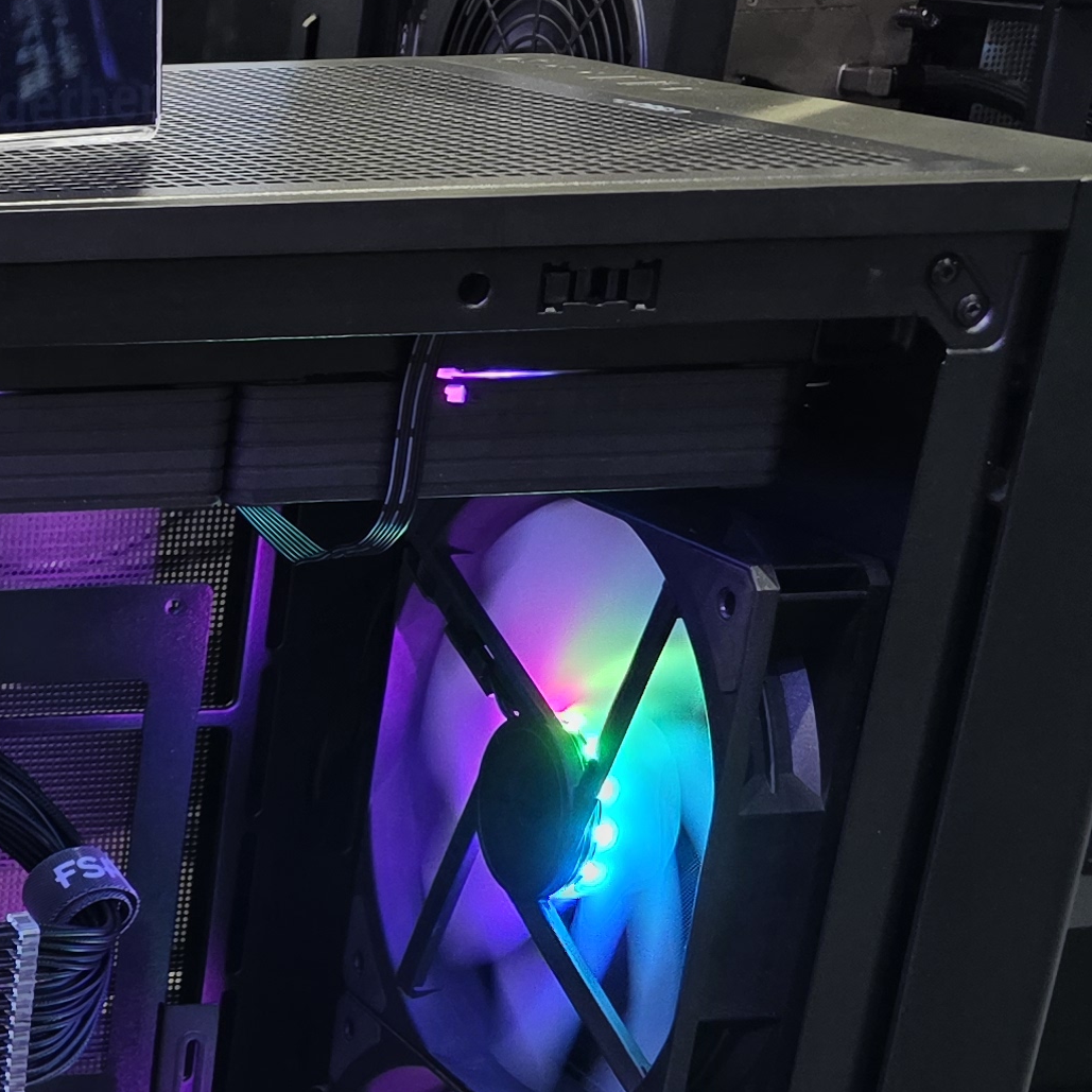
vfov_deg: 21.5
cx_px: -776
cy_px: 948
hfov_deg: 18.1
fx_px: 2820
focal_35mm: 79
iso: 160
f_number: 1.7
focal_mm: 6.3
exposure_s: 1/120
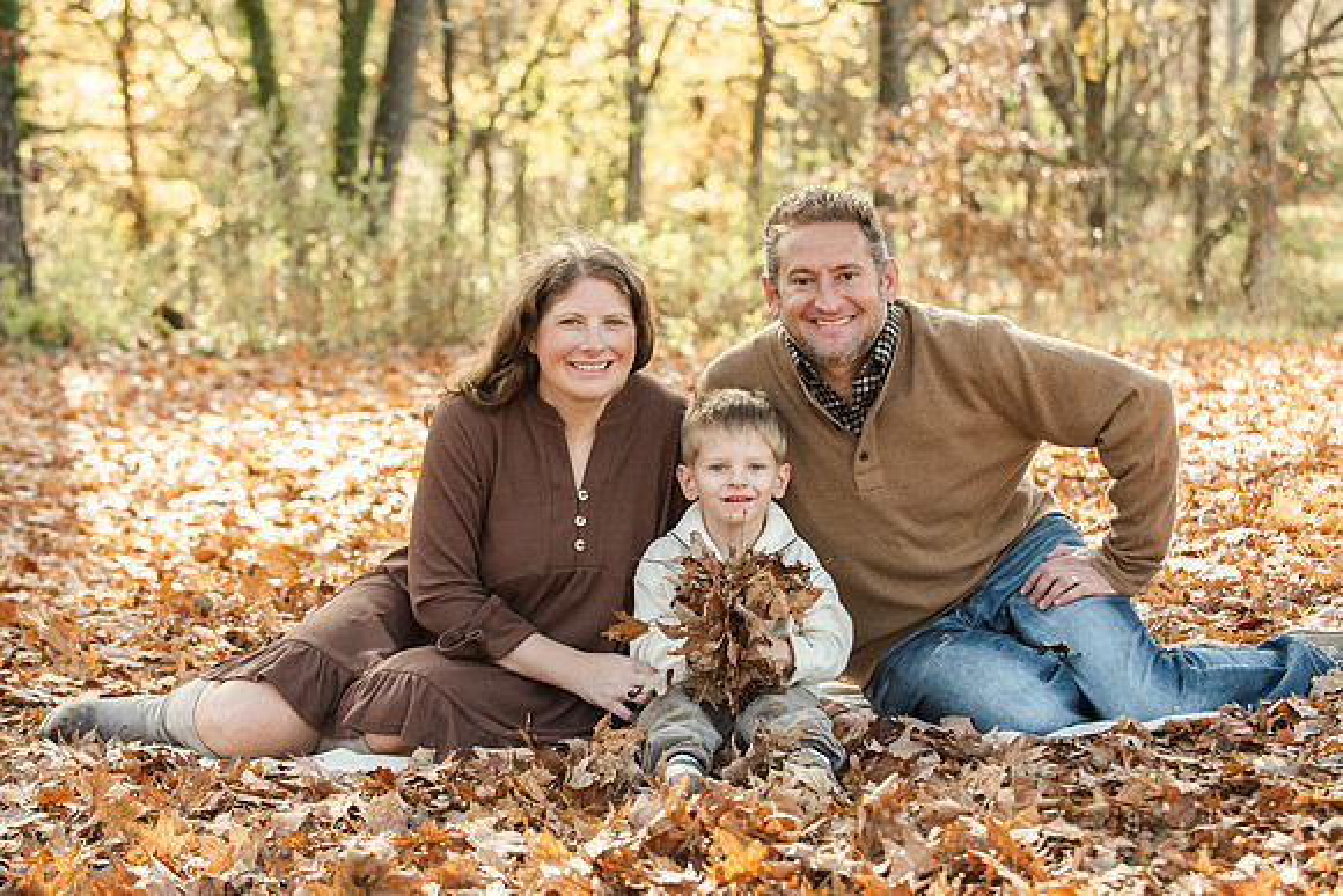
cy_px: 491
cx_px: 608
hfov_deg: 26.4
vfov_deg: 17.8
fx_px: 2860
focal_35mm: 77
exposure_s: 1/1000
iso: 800
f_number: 4.5
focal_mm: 70
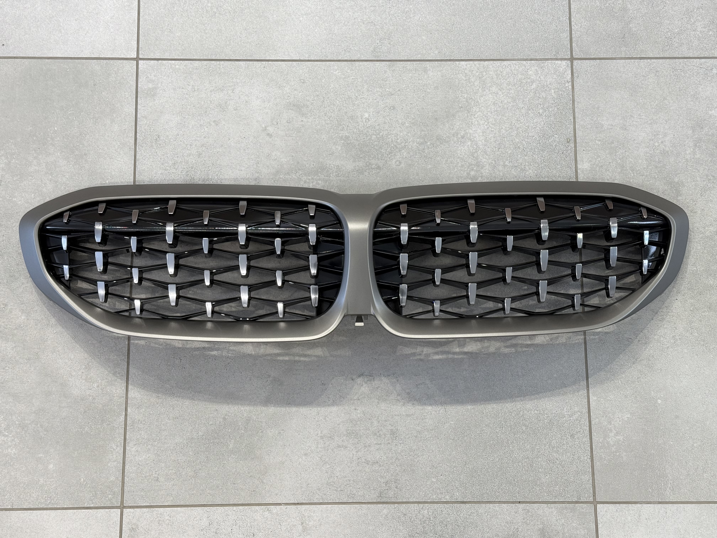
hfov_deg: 39.7
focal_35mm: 48
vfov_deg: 30.3
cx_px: 358
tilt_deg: -79.0
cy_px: 269
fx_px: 994
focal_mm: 6.76
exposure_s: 1/100
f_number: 1.78
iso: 64
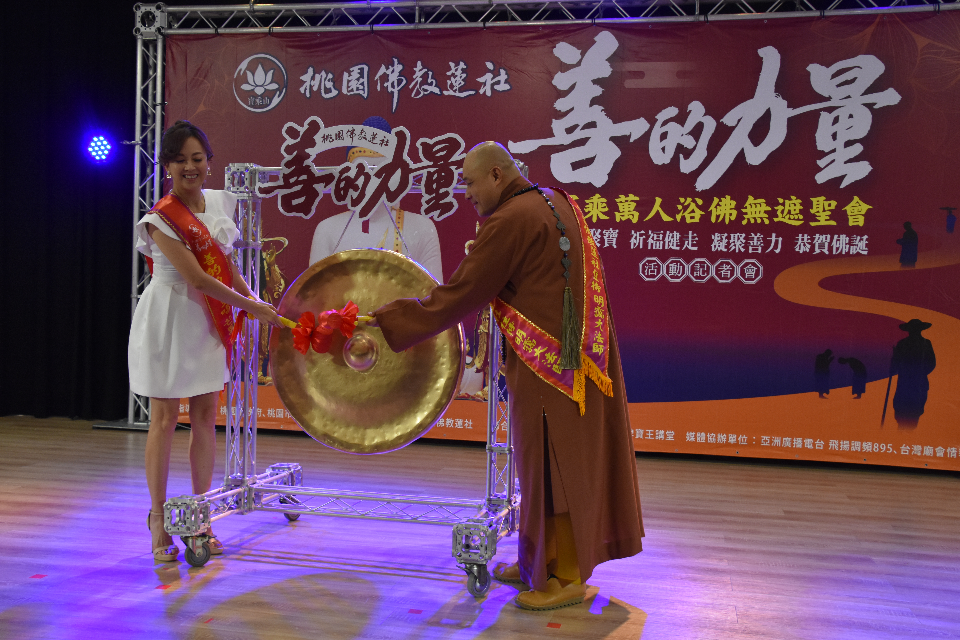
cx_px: 480
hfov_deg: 53.1
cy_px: 320
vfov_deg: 36.9
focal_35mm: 36
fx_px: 960
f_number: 7.1
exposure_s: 1/200
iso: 1600
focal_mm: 24
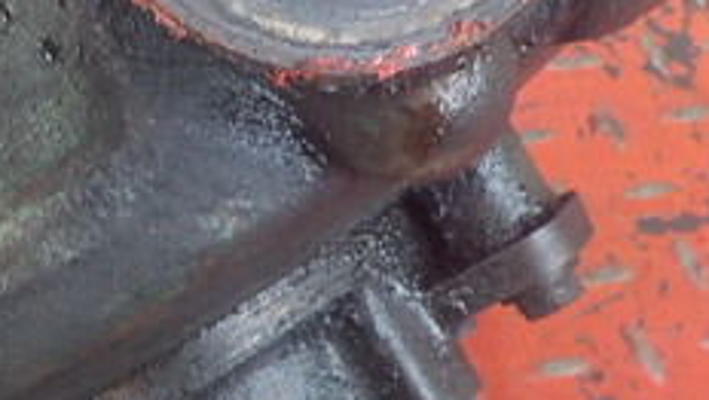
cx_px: 86
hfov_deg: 23.1
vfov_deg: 13.4
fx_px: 1694
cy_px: 95
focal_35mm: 90
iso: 250
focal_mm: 4.1
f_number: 3.3
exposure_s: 1/30
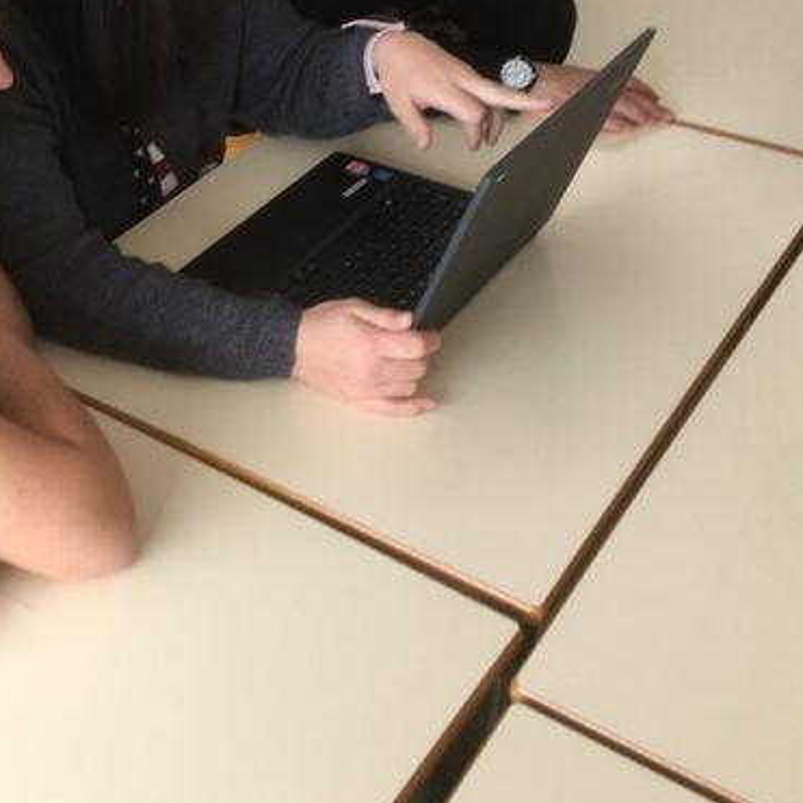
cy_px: 219
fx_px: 1391
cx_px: 132
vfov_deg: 31.7
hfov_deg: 31.2
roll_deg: +3.2
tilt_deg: -31.7
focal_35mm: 53
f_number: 2.2
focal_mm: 4.15
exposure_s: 1/50
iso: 32
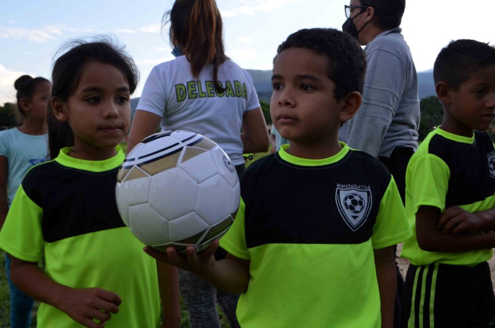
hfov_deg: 53.2
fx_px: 494
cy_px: 164
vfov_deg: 36.7
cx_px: 248
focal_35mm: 36
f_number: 9
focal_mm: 24
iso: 800
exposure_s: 1/320
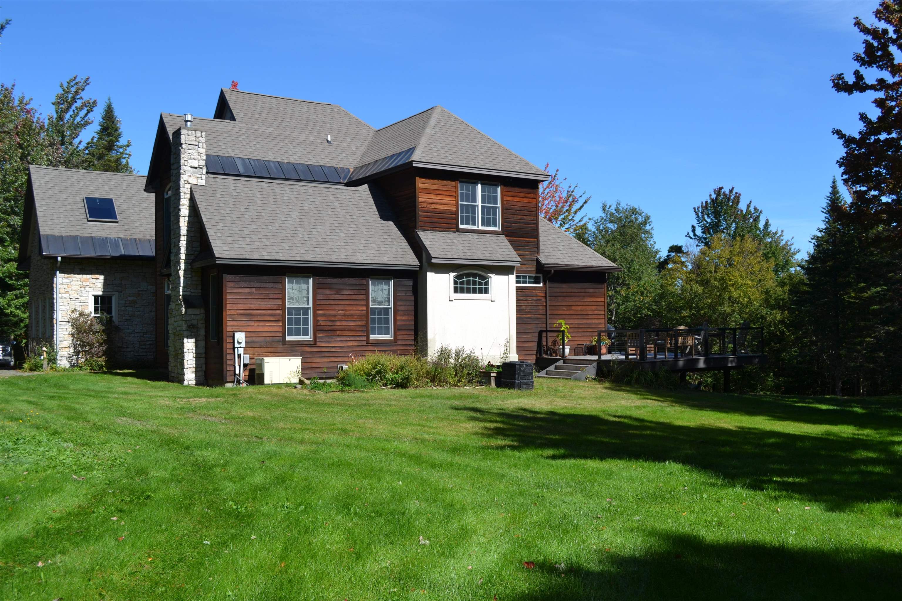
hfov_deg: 53.1
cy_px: 300
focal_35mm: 36
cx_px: 451
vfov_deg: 36.9
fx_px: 902
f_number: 8
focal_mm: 24
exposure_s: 1/250
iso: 100
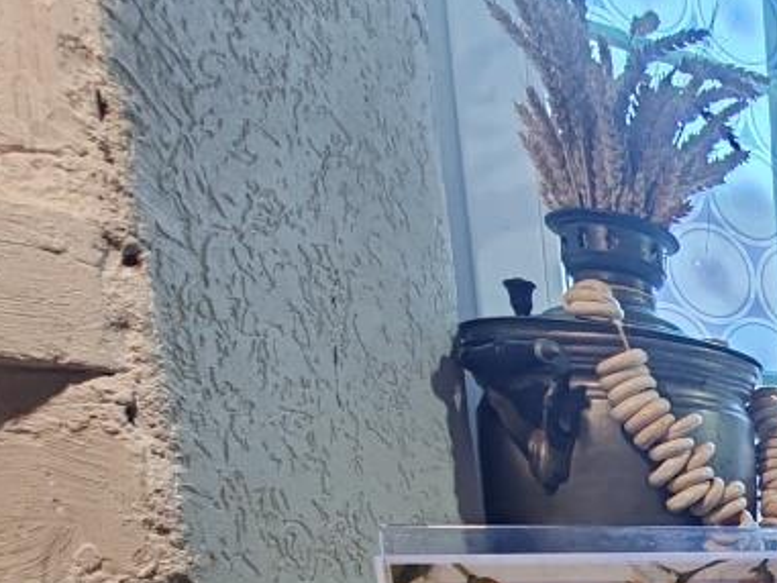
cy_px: 738
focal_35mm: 43
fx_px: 965
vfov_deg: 28.3
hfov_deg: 32.1
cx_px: 1032
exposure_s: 1/33
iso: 80
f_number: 2.2
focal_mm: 1.96
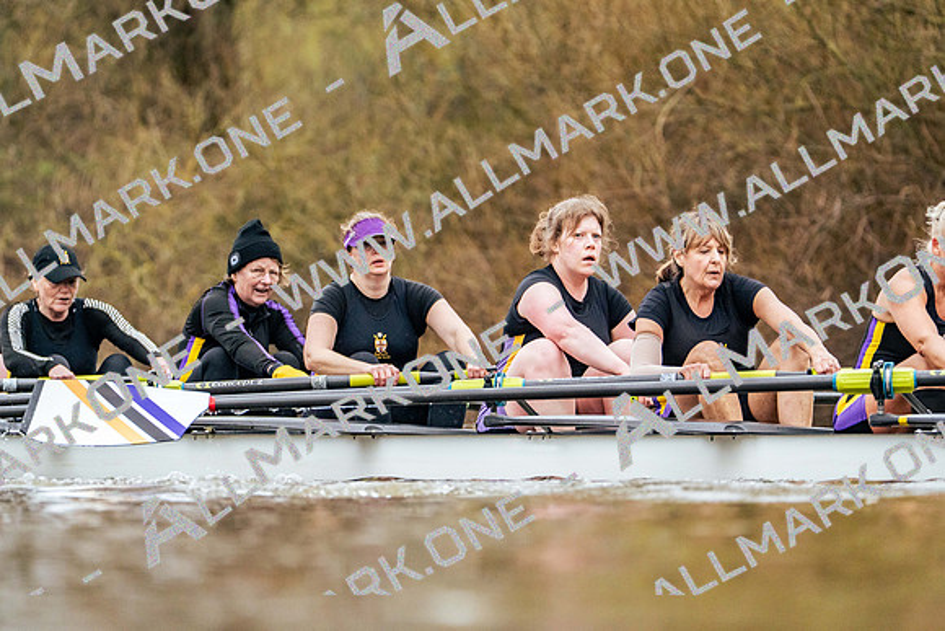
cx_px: 472
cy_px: 316
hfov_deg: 5.1
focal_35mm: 404
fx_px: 10607
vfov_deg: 3.4
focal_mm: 404
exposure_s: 1/2000
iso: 5000
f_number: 6.3
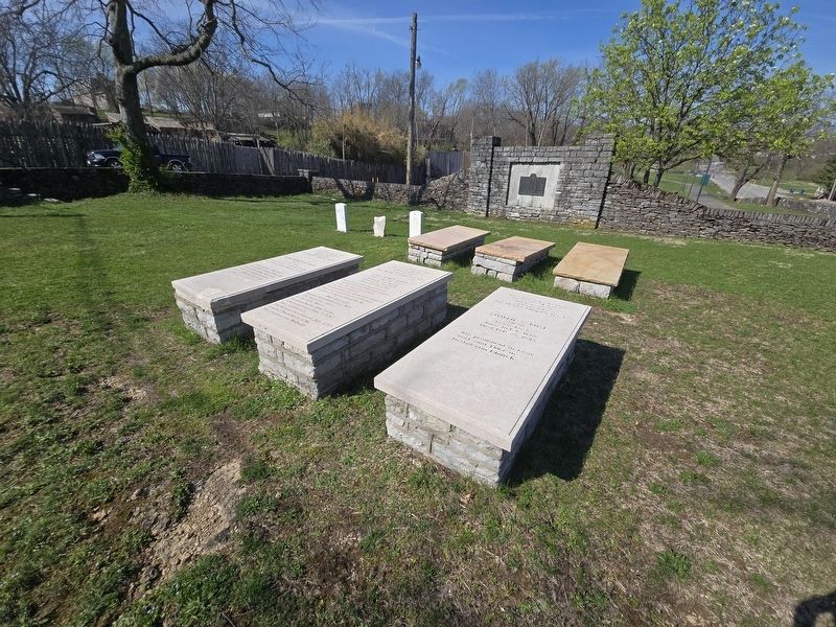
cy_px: 314
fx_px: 314
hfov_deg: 106.2
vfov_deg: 89.9
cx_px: 418
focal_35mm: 13
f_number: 2.2
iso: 50
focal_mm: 2.2
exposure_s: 1/2643
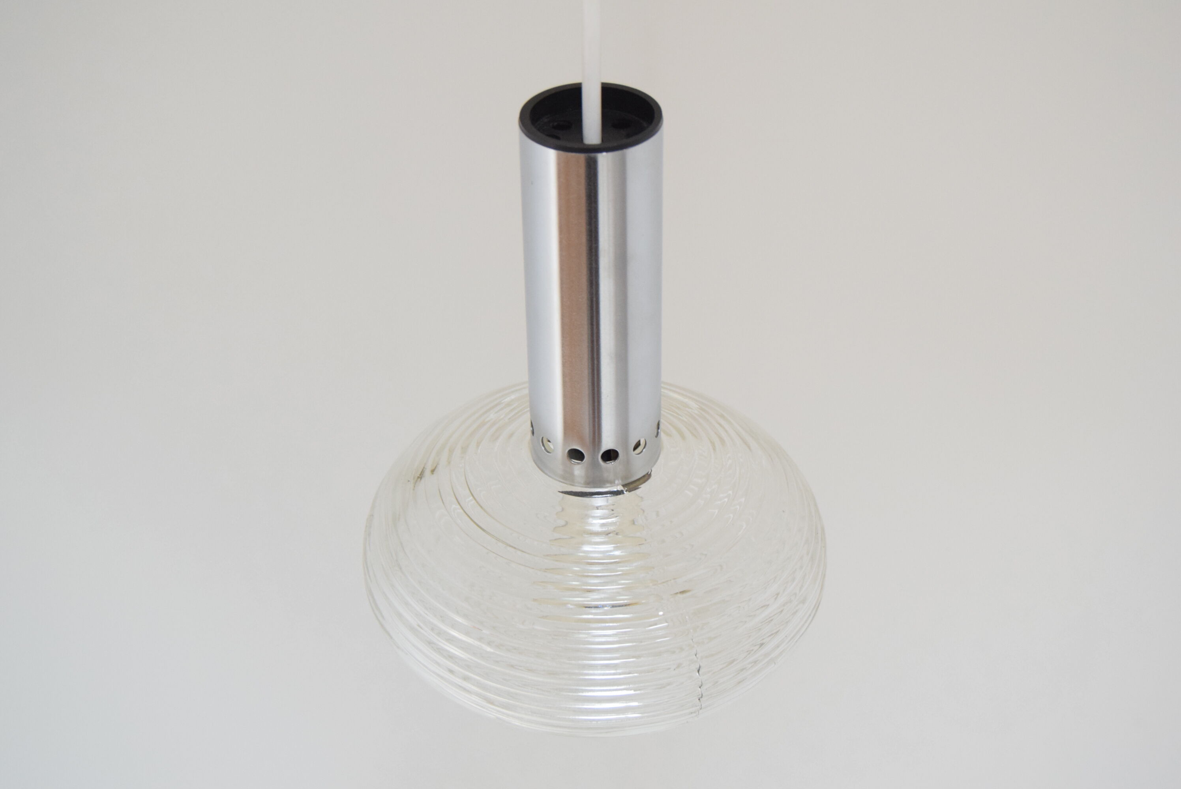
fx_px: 1970
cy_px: 394
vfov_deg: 22.7
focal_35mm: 60
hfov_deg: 33.4
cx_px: 590
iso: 1600
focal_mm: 40
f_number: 6.3
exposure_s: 1/160
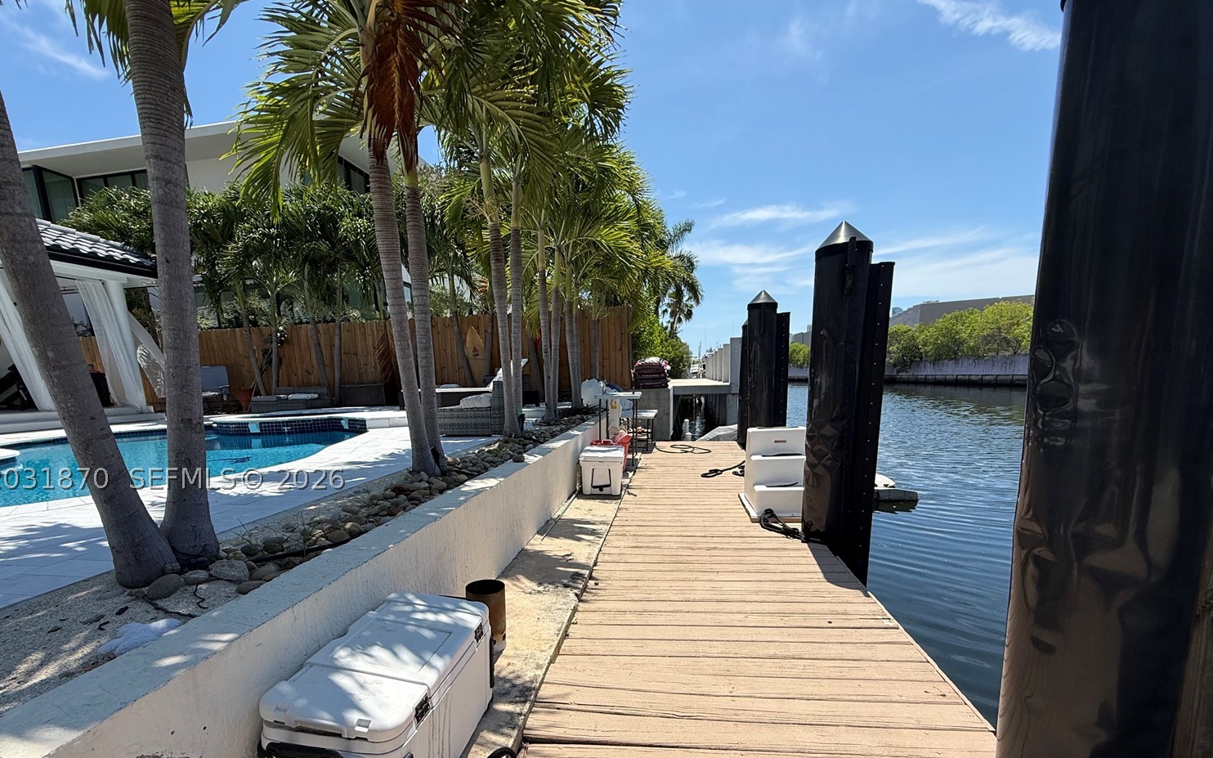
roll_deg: +3.1
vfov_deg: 70.0
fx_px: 529
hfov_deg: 97.8
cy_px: 478
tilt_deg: -10.3
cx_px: 595
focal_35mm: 16
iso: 50
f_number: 2.2
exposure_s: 1/2506
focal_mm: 2.22
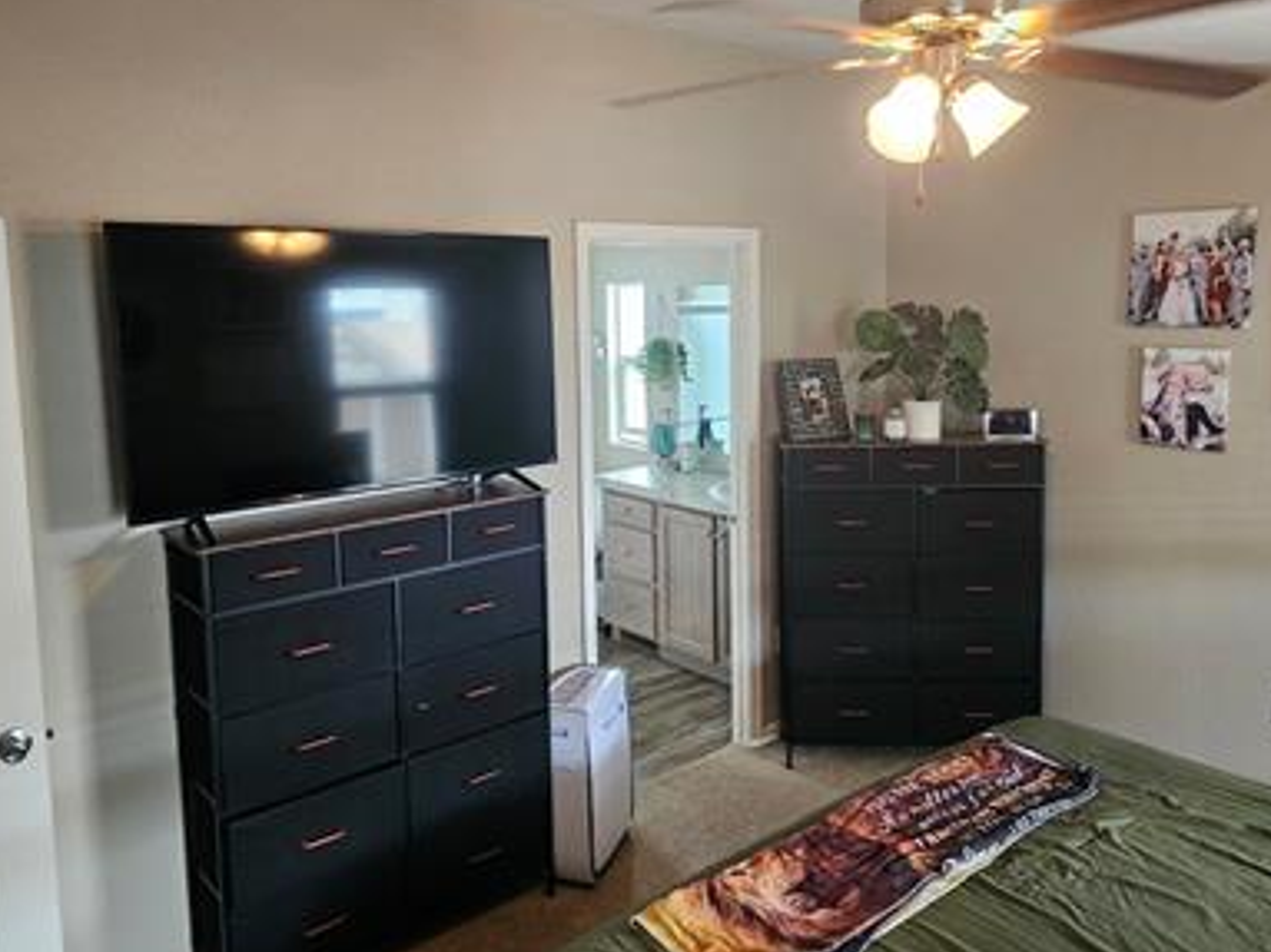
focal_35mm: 27
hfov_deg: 65.3
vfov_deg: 51.2
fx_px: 991
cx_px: 650
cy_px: 430
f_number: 1.7
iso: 1000
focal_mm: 6.3
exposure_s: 1/120
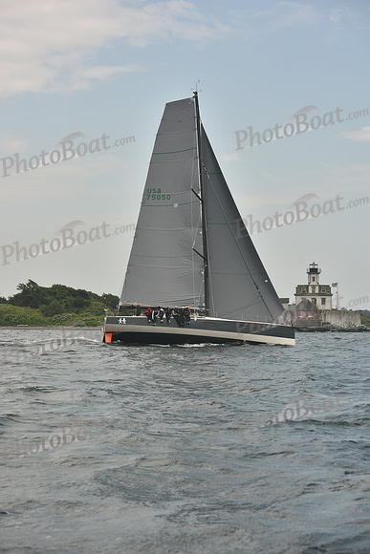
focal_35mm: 70
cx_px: 185
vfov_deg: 28.8
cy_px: 277
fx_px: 1078
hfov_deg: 19.5
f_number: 6.3
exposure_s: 1/500
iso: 250
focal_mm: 70
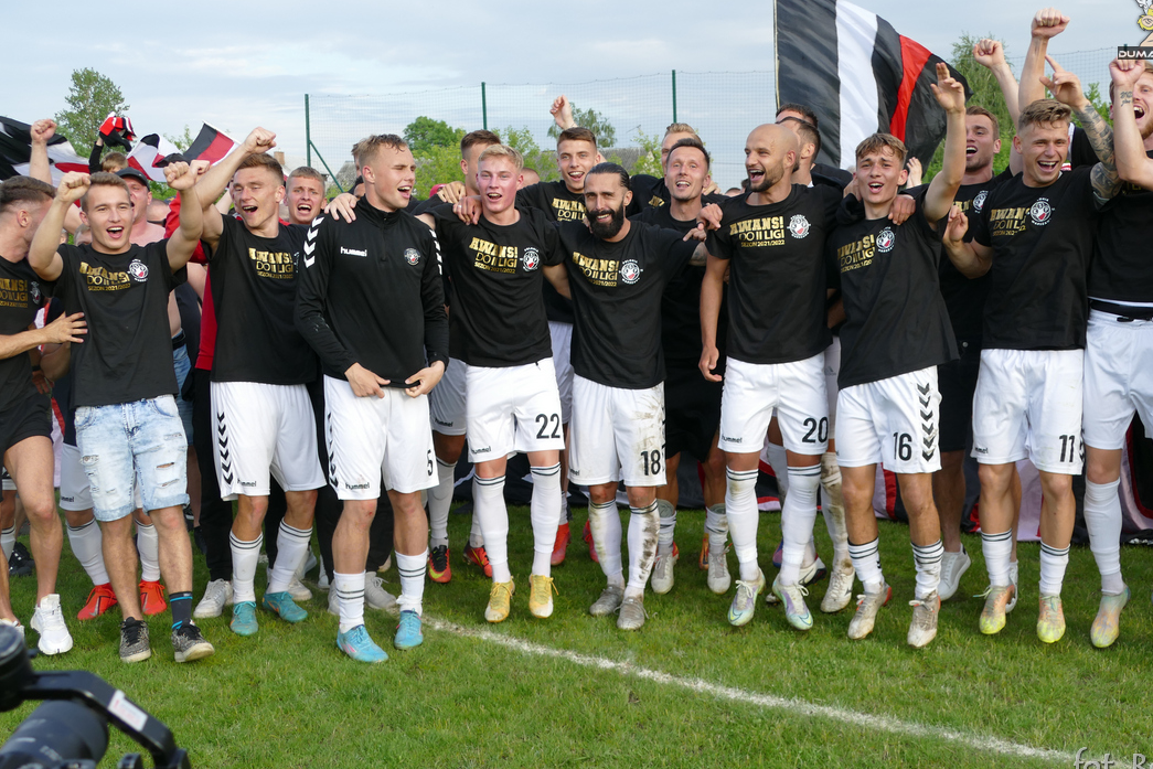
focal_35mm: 44
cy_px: 375
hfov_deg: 44.5
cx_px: 626
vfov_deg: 30.5
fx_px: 1409
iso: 125
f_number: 3.2
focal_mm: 14.76
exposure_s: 1/500
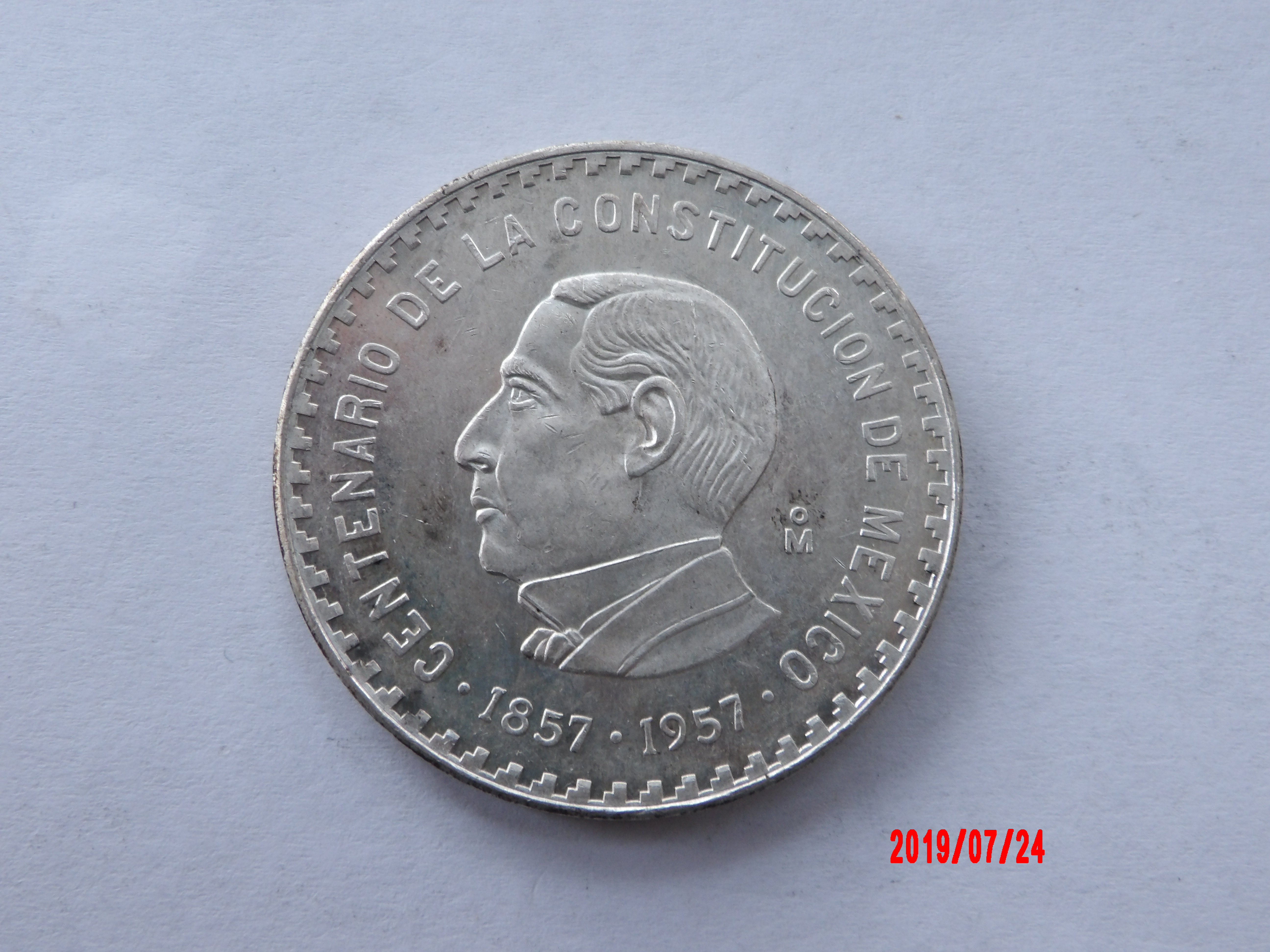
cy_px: 476
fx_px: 1541
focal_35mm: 42
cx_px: 635
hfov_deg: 44.8
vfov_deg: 34.3
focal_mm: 7.6
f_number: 4.9
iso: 200
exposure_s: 1/19
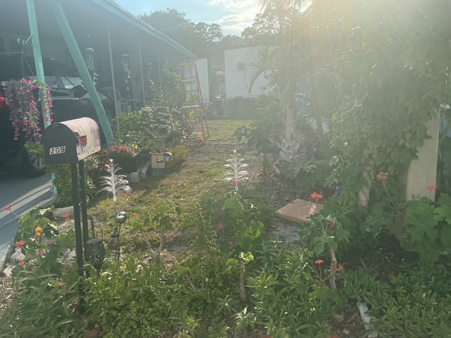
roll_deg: +2.7
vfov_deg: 48.2
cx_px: 226
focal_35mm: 29
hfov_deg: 61.7
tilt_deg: -11.6
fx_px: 378
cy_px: 169
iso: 25
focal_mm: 3
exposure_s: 1/1195
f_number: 1.8
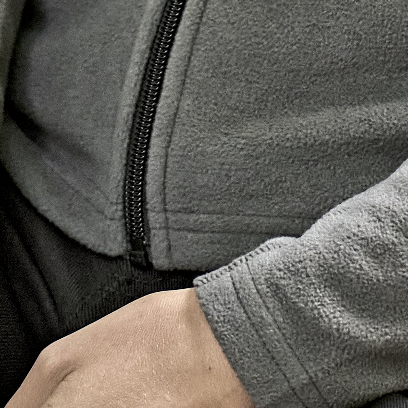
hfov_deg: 1.9
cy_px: -419
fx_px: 12335
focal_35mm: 925
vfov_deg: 1.9
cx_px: 167
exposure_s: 1/320
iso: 1000
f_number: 2.8
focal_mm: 107
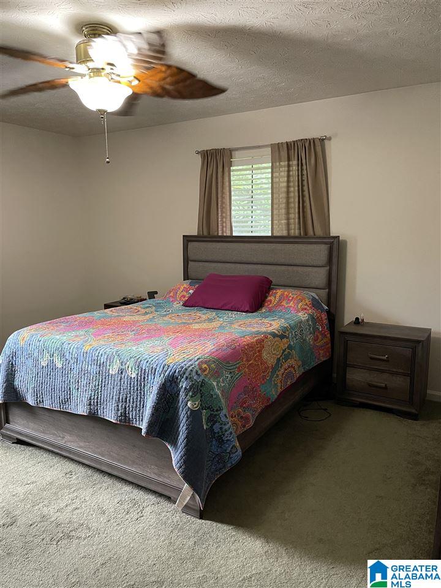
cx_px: 220
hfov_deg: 53.1
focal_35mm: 26
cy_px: 294
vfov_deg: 67.3
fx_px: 442
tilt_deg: -9.7
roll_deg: +0.8
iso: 500
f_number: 1.6
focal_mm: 5.1
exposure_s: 1/60
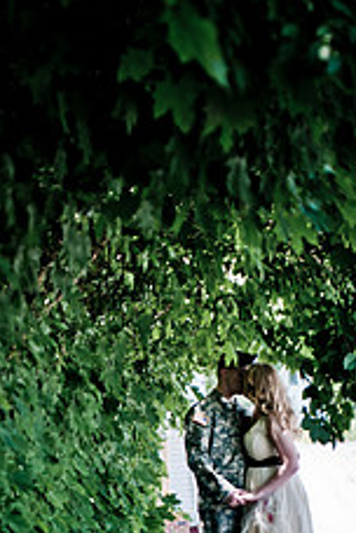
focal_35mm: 207
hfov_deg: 6.6
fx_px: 3070
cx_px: 177
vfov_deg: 9.9
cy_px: 465
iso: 200
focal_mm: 70
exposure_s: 1/640
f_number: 2.8
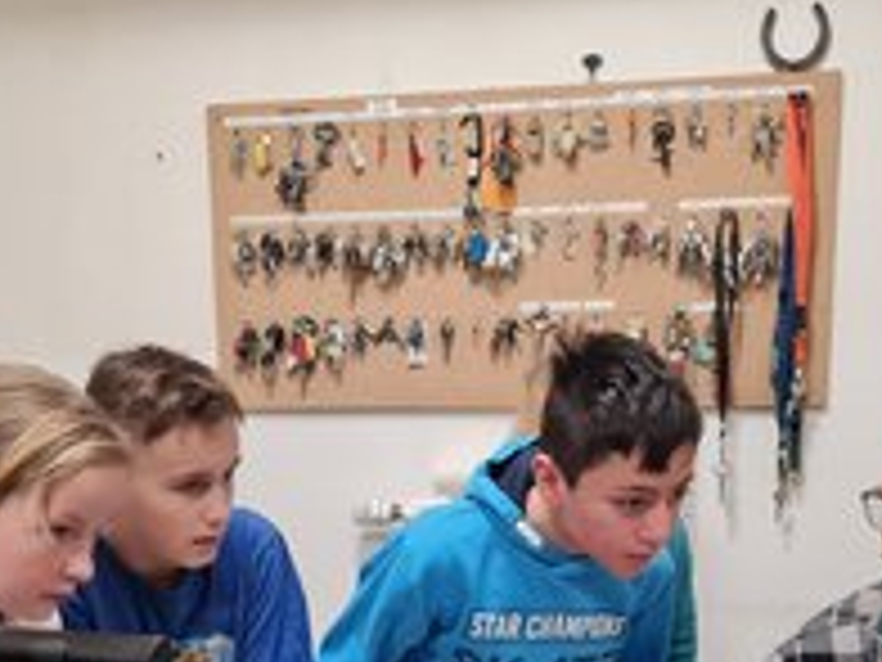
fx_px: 1350
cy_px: 617
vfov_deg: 26.4
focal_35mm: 53
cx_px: 482
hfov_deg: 36.1
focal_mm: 5.4
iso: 250
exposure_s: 1/50
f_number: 1.8
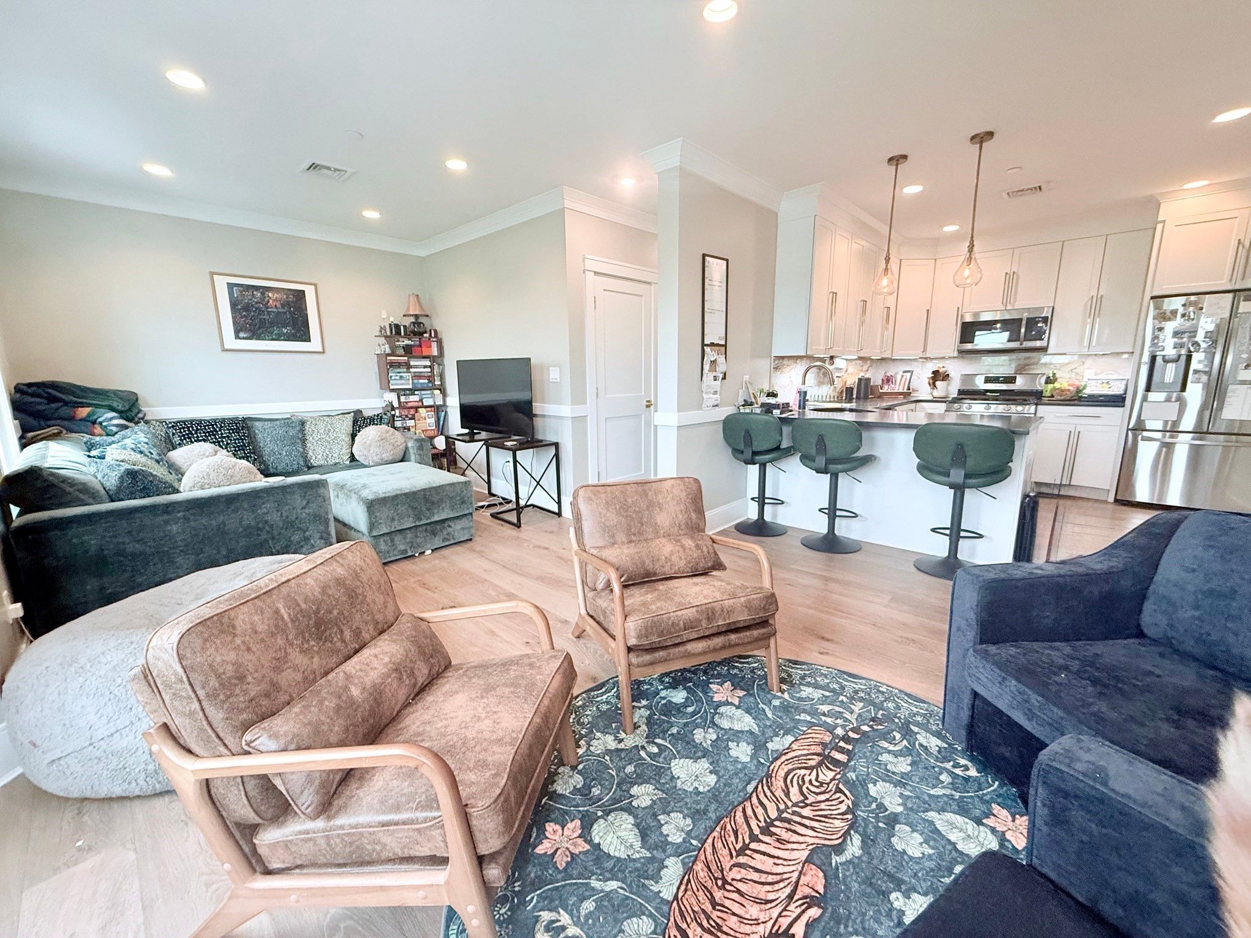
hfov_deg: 102.1
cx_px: 626
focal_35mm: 14
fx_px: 506
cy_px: 469
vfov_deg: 85.7
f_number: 2.2
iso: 320
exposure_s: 1/120
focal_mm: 2.22
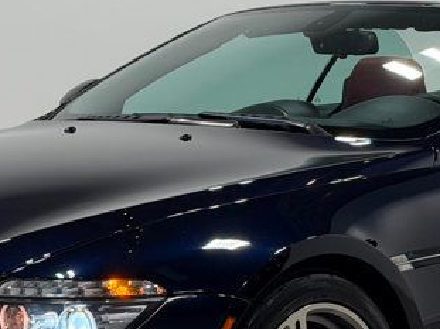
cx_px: 280
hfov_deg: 12.5
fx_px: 2008
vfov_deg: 9.4
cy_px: 172
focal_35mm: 158
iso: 64
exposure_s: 1/323
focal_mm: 6.76
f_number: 1.78
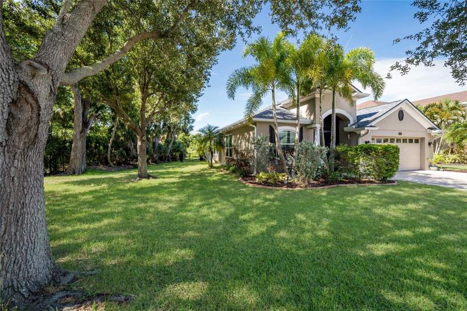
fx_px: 182
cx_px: 234
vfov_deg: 81.2
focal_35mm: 14
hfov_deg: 104.3
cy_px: 156
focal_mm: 14
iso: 80
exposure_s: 1/125
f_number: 5
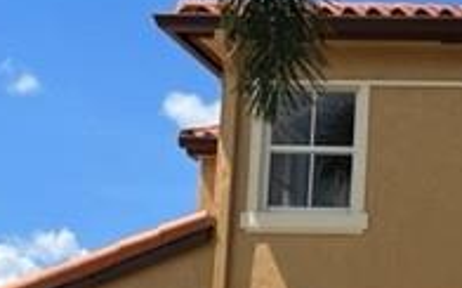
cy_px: 361
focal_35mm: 90
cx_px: 686
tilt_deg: +5.1
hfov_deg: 20.0
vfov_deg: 14.0
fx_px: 1132
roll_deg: -0.3
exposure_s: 1/4444
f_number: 1.5
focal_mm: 5.7
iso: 50
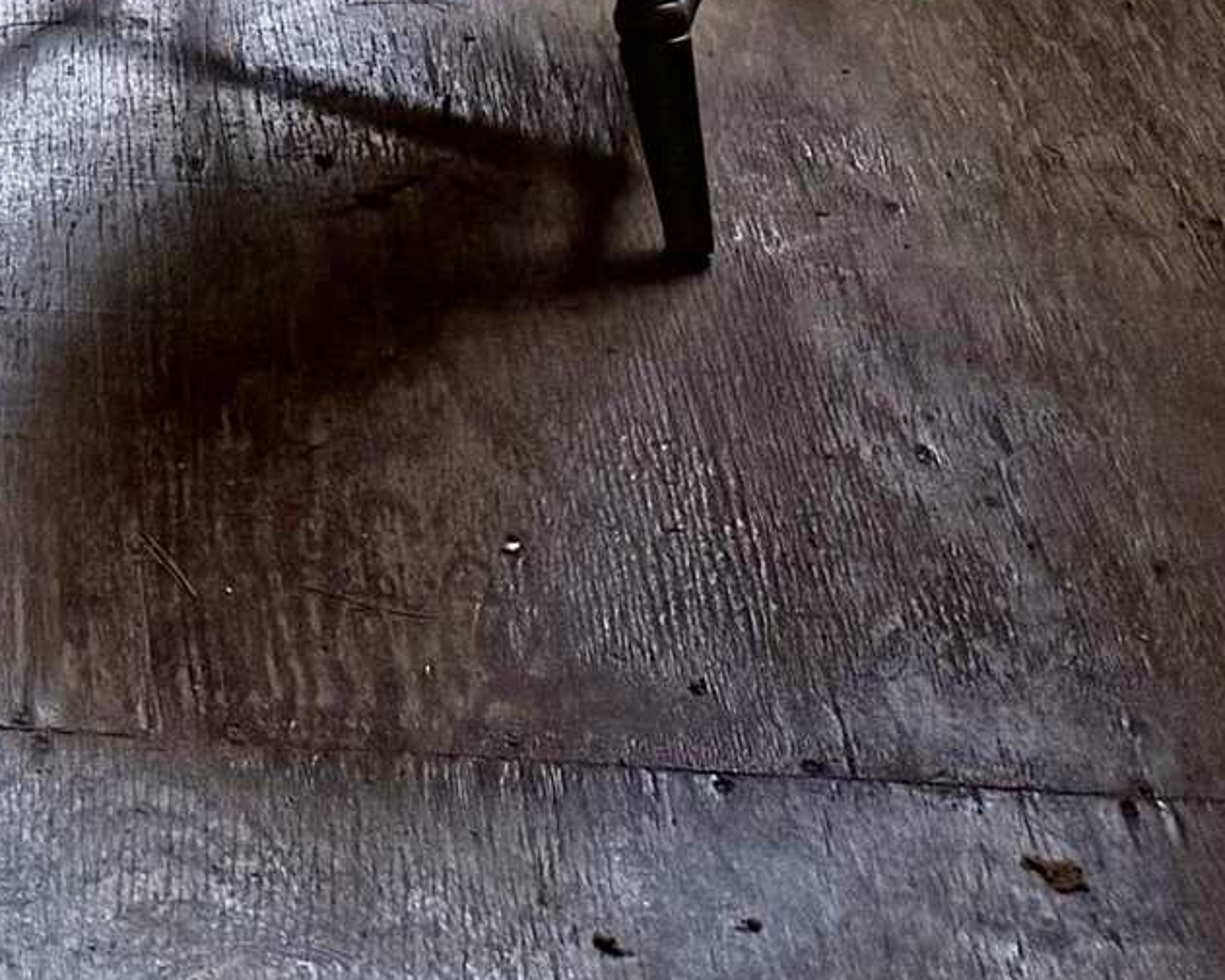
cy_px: -1176
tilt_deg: -9.6
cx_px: -400
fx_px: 4134
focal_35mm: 114
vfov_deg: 11.7
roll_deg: +0.2
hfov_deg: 15.9
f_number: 1.78
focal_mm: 6.76
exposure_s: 1/212
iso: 160
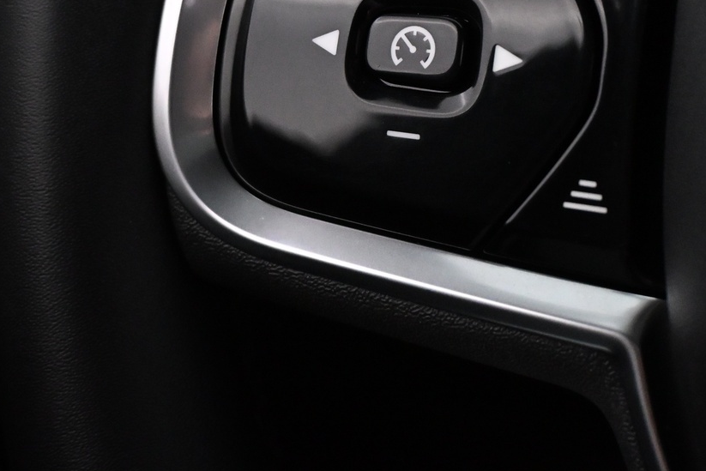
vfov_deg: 21.4
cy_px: 31
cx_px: 431
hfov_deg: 32.3
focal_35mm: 62
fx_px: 1216
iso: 3600
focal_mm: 21
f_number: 4
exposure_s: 1/60
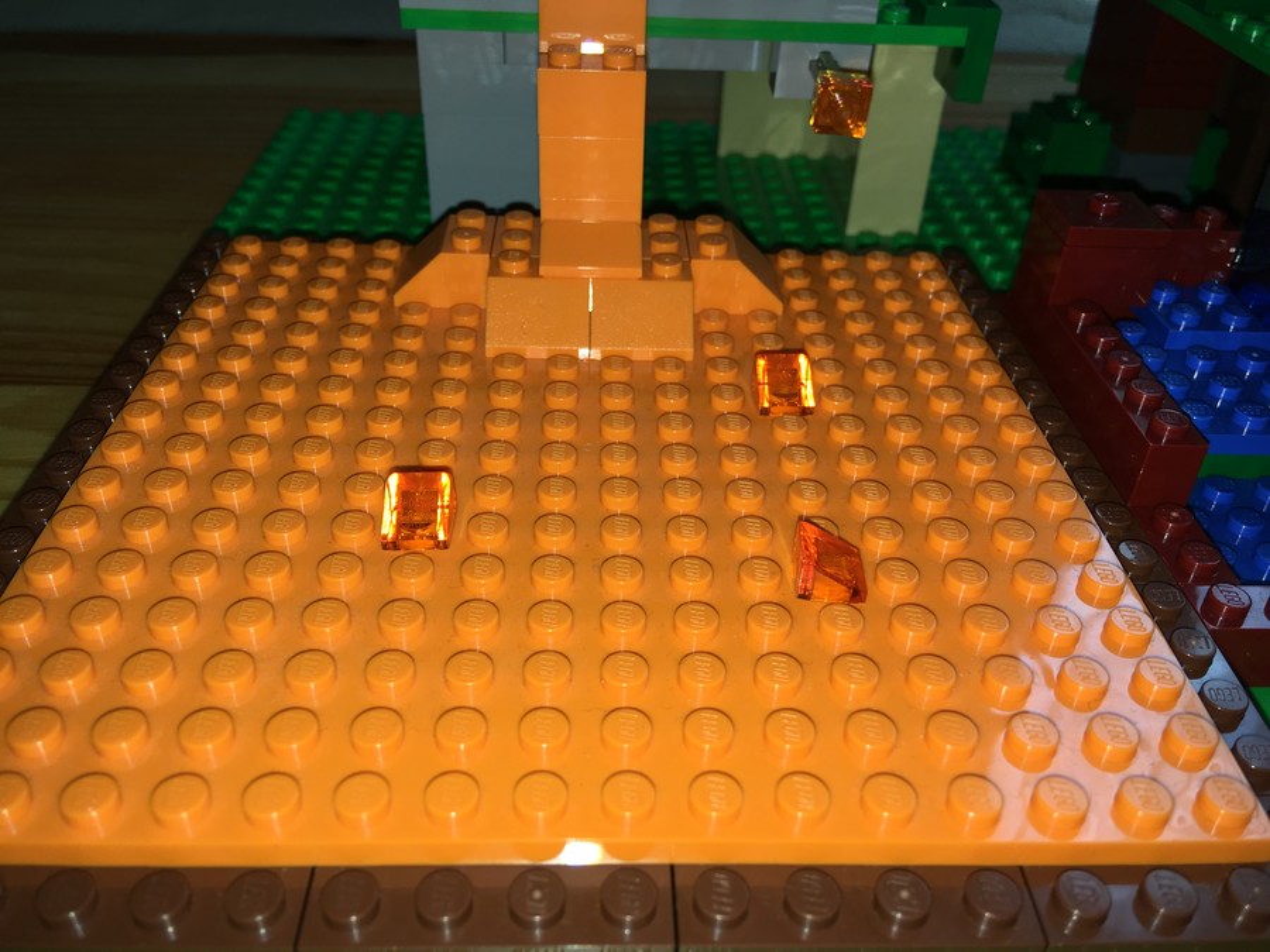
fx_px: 1064
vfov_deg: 48.2
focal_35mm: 29
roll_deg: -3.1
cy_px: 476
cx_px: 635
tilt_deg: -36.6
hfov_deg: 61.7
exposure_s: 1/194
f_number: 2.2
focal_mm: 4.15
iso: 25
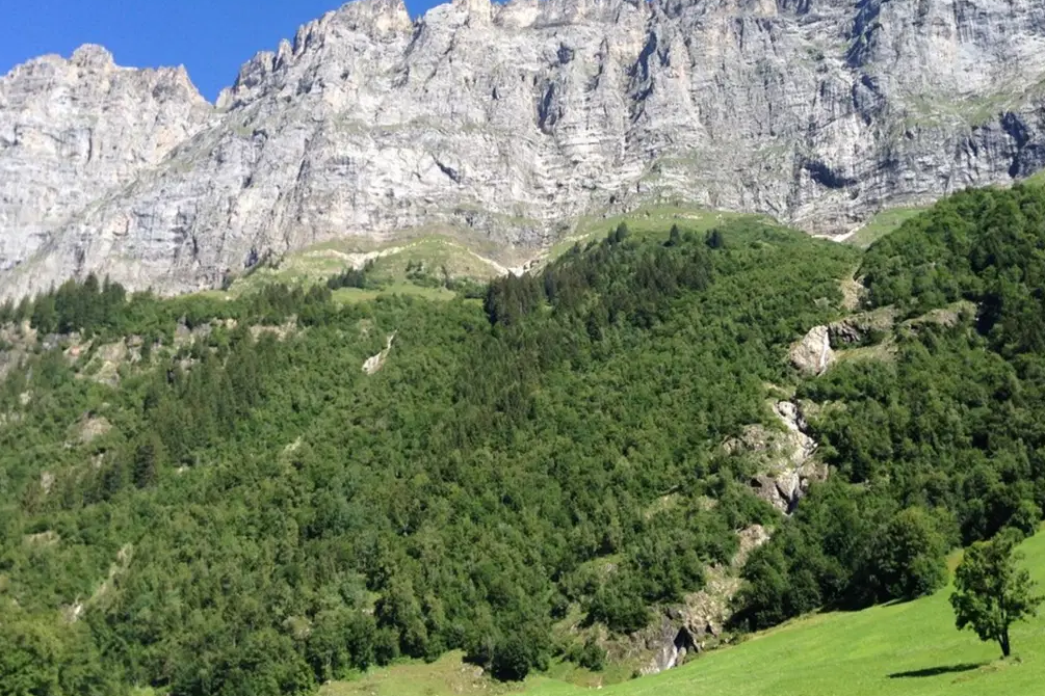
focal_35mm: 41
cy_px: 290
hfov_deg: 47.4
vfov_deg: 32.6
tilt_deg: +25.6
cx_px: 474
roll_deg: -1.5
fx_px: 1190
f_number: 2.4
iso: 50
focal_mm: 4.12
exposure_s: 1/847
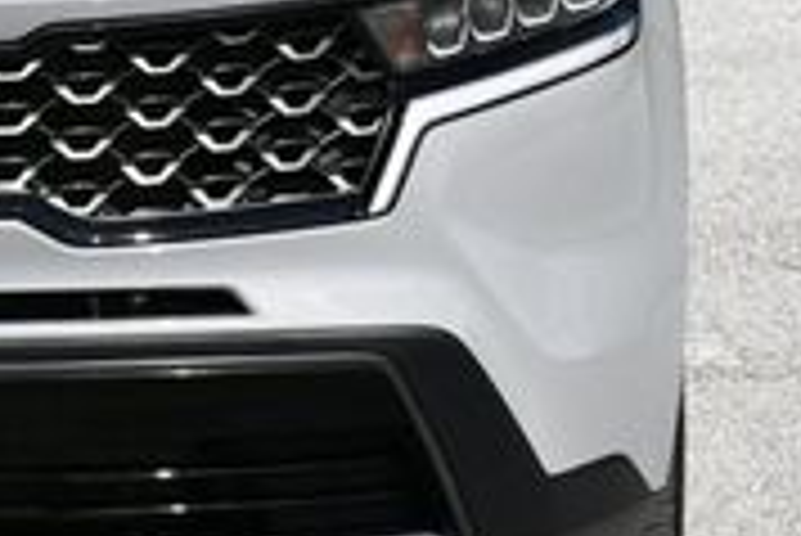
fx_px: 4810
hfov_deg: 9.4
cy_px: -59
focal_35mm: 216
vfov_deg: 6.3
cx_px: -117
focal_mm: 30
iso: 100
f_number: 8
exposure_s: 1/250
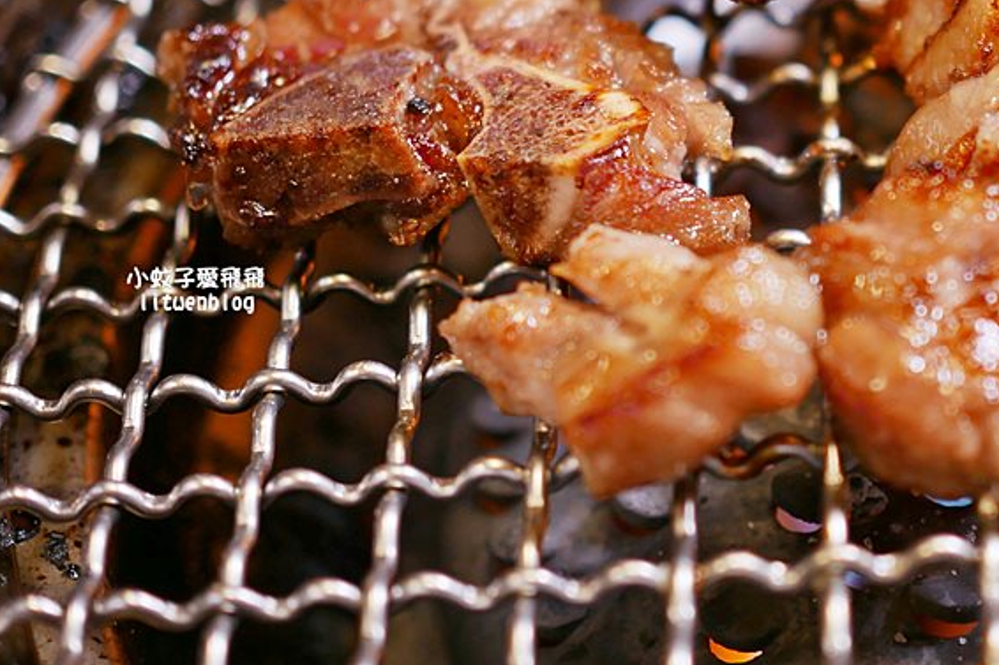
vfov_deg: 14.7
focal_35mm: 92
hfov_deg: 21.7
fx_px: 2552
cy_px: 63
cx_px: 860
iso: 200
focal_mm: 25
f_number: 1.8
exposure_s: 1/100
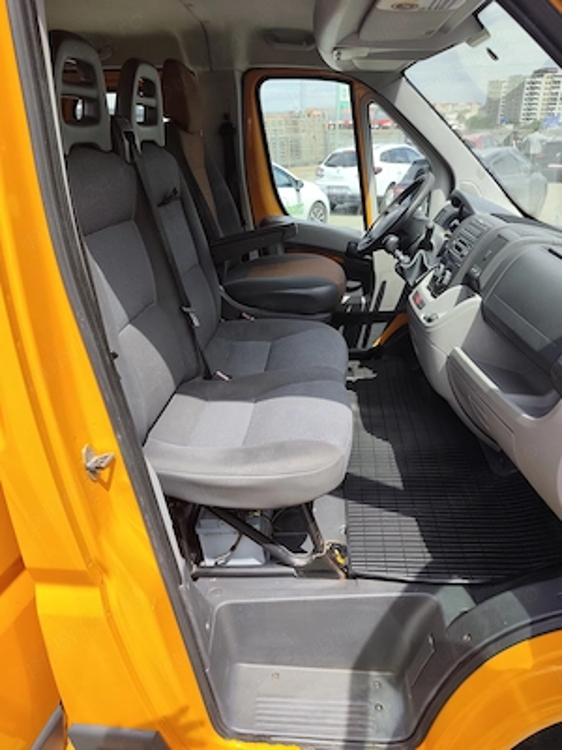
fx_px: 498
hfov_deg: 58.9
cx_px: 281
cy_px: 375
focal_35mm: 23
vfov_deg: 73.9
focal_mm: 6.19
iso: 50
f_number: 1.65
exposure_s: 1/476
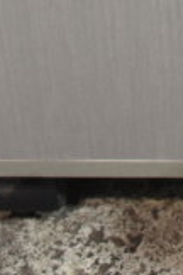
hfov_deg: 6.7
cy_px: -446
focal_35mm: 203
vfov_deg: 8.9
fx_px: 1548
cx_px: 288
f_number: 4
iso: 640
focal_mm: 24
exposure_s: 1/40
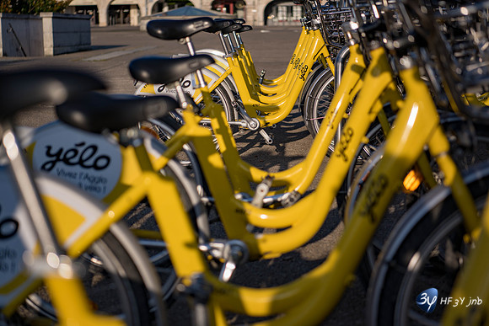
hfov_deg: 28.8
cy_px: 163
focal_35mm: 70
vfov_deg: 19.5
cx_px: 244
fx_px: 951
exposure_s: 1/2000
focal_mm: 70
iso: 64
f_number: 2.8
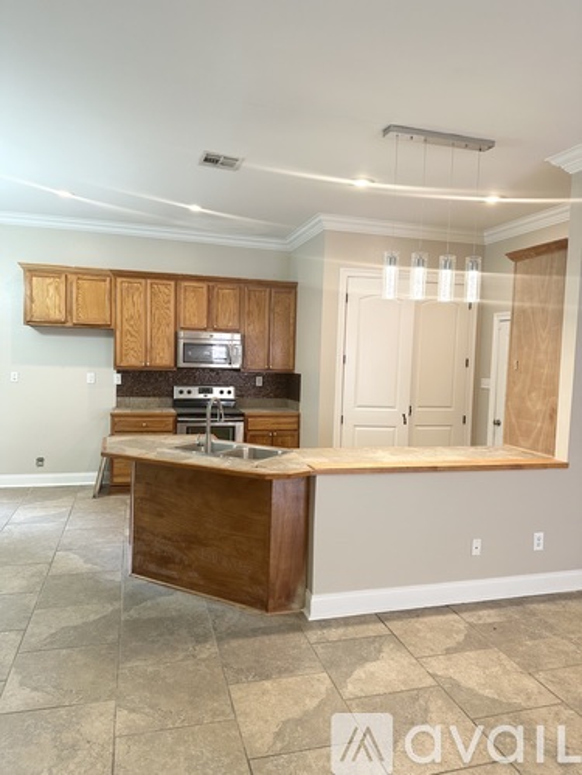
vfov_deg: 71.6
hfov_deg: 56.8
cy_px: 388
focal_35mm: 24
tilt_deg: -3.6
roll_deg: -2.4
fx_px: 538
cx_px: 291
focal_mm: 6.86
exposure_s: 1/60
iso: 160
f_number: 1.78
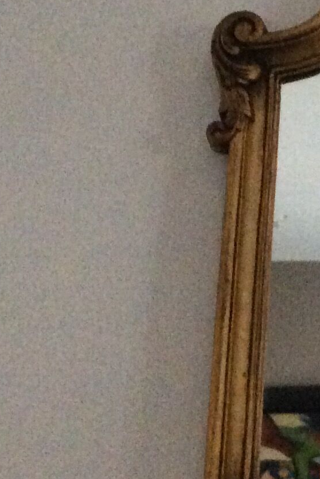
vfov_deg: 19.8
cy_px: 186
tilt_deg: +19.5
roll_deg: +1.5
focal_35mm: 103
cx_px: 510
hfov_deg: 12.5
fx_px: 1372
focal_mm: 3.3
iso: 500
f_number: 2.4
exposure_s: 1/17
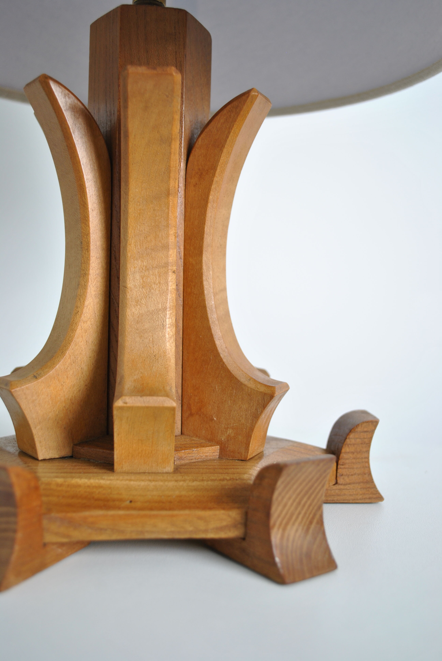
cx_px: 221
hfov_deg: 37.0
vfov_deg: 53.1
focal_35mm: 36
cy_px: 330
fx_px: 661
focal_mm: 24
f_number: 4
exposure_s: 1/30
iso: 200
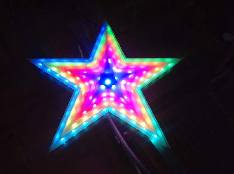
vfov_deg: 40.6
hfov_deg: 52.7
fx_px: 236
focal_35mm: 35
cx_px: 117
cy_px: 87
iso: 64
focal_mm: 4.28
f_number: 2.4
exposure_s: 1/60
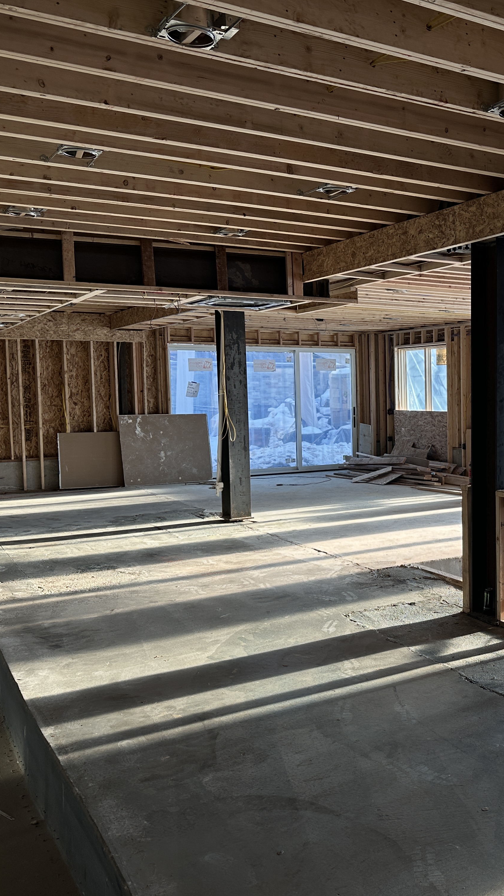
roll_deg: +0.5
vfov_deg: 56.6
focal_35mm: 35
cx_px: 473
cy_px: 448
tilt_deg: -4.1
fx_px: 832
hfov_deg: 31.8
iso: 64
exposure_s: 1/142
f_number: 1.78
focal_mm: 6.86
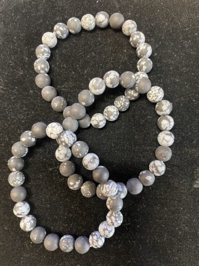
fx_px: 199
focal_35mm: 26
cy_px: 133
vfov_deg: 67.3
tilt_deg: -85.0
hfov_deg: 53.1
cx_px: 100
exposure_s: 1/30
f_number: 1.8
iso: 500
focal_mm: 4.25
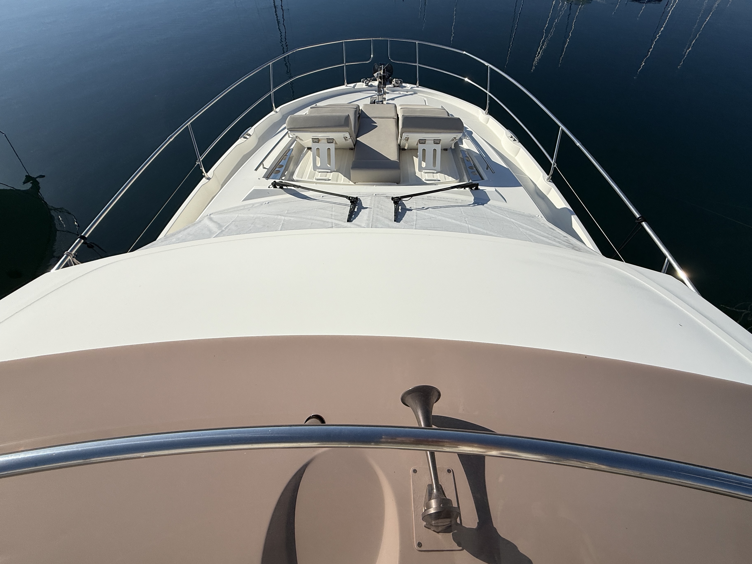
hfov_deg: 102.1
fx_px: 304
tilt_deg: -52.8
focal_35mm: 14
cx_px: 376
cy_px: 282
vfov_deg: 85.7
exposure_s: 1/6173
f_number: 2.2
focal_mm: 2.22
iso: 50
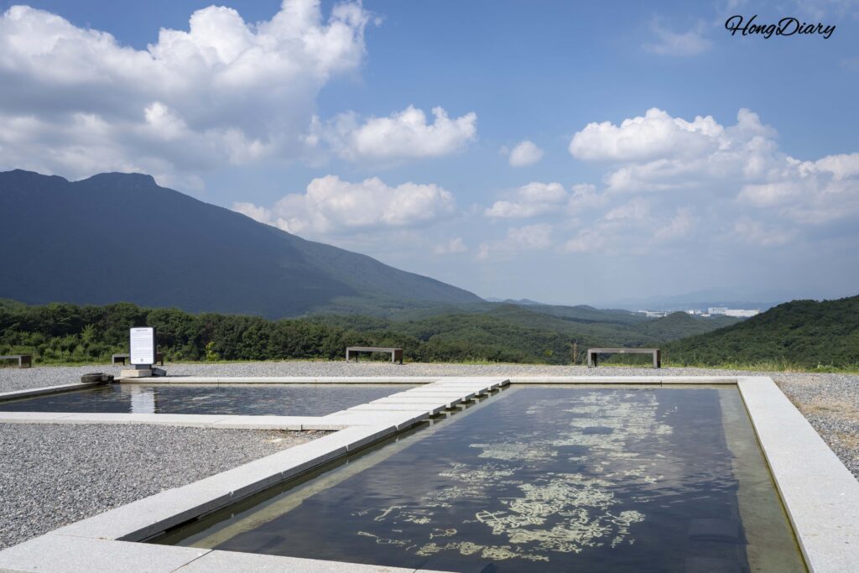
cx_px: 430
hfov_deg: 65.5
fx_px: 668
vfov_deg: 46.4
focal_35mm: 28
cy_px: 286
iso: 100
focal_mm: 28
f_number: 10
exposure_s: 1/320
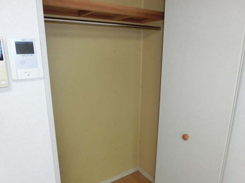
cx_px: 125
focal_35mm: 26
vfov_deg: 53.0
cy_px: 98
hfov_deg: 67.3
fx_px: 184
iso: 400
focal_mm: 4.24
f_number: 3
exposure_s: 1/60
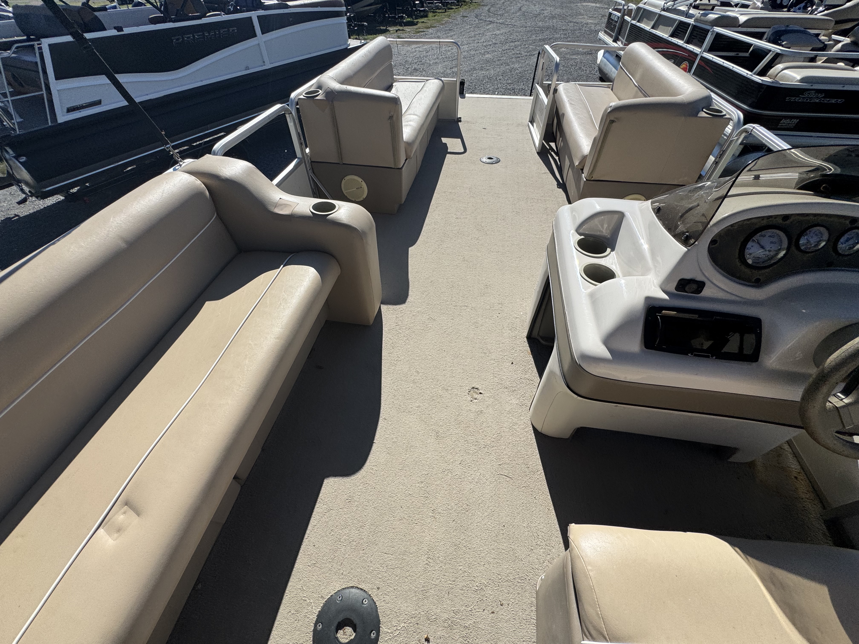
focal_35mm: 14
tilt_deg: -49.7
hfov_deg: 102.1
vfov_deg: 85.7
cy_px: 322
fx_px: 347
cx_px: 430
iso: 40
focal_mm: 2.22
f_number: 2.2
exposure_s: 1/2208
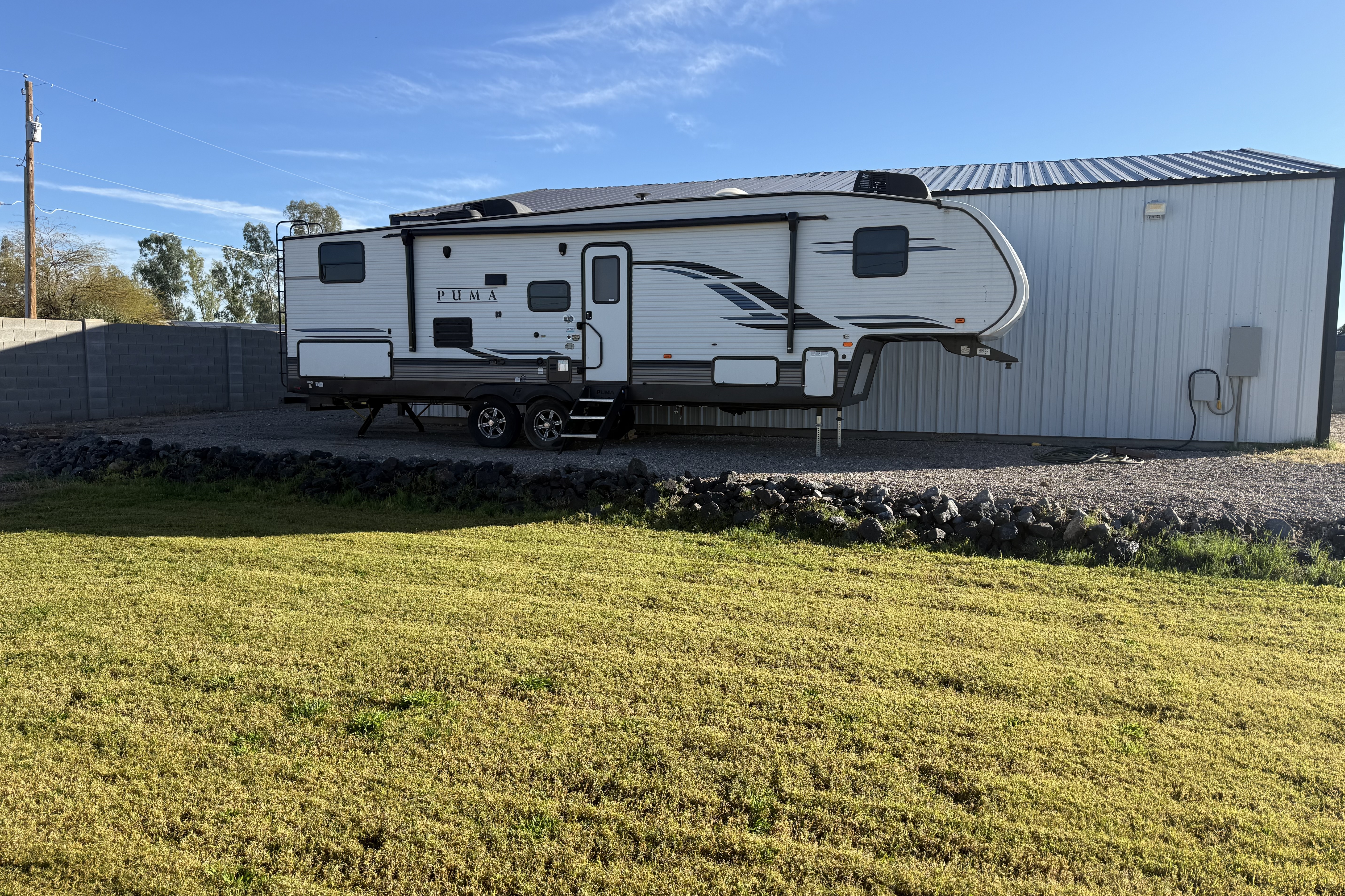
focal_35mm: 25
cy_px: 463
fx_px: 934
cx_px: 673
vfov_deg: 51.3
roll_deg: +0.5
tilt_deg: -5.7
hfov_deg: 71.5
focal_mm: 6.76
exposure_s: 1/2907
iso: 80
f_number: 1.78
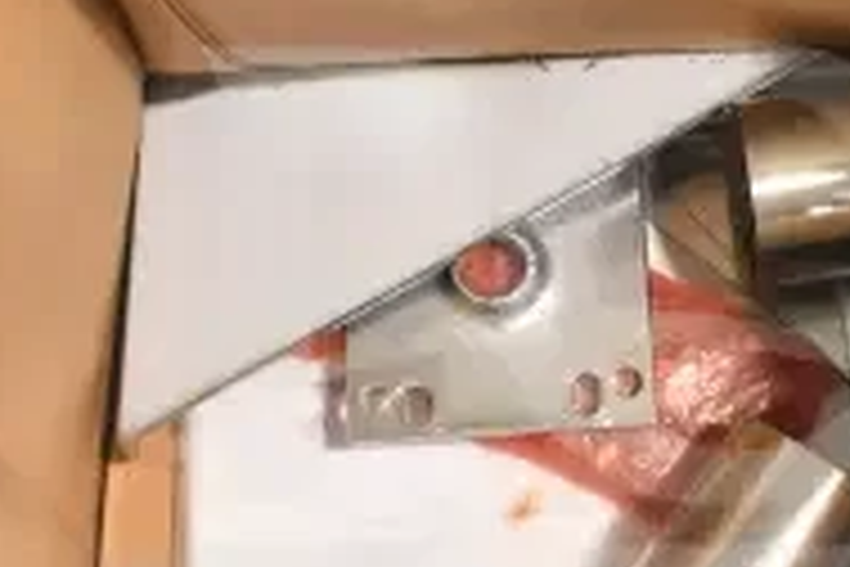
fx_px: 2054
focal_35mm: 87
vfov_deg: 15.7
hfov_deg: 23.2
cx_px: 603
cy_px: 403
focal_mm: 18
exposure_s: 1/125
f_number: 5.6
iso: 6400
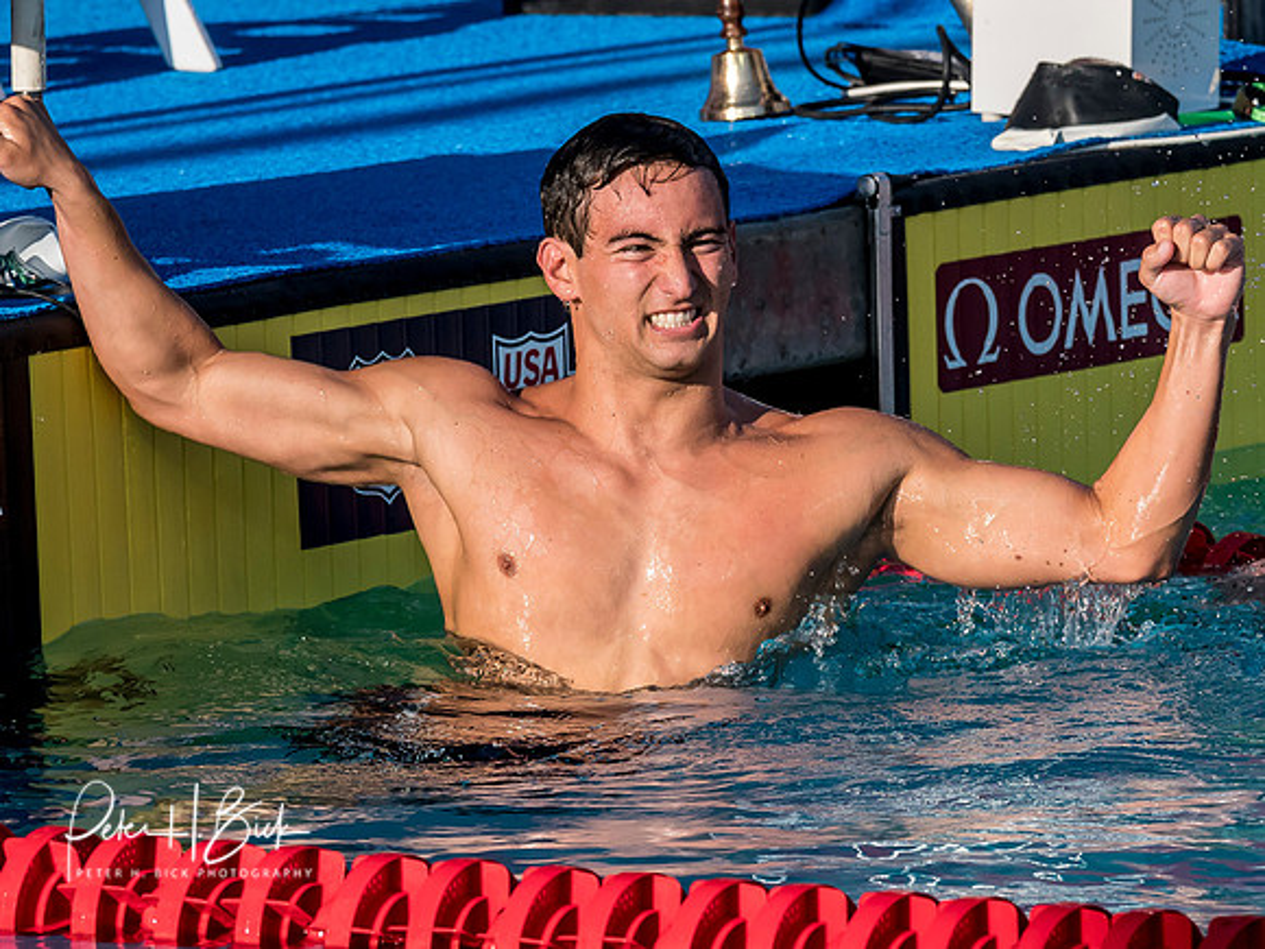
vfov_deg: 3.1
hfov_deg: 4.2
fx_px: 17440
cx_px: 677
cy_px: 593
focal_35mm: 477
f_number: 5
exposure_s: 1/2500
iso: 640
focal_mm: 150
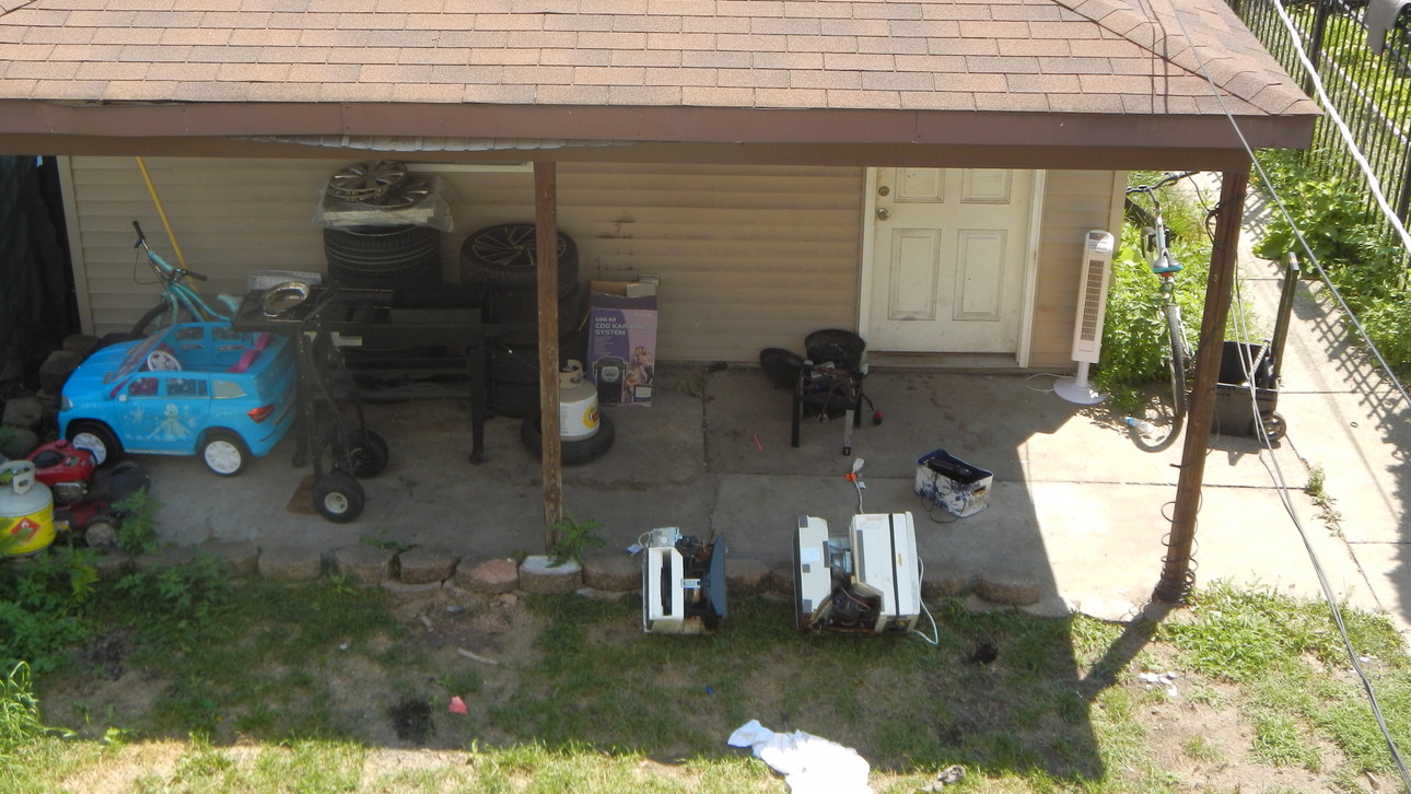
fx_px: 1684
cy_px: 209
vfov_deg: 26.2
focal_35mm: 45
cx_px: 649
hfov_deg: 45.4
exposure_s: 1/400
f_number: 3.6
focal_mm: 6.8
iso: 125
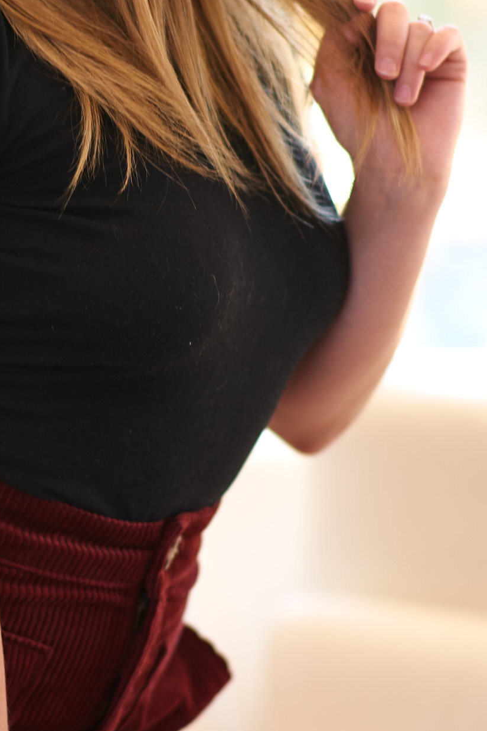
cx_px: 24
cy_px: 269
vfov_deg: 10.0
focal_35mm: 206
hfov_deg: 6.6
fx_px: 4181
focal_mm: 85
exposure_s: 1/160
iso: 200
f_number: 2
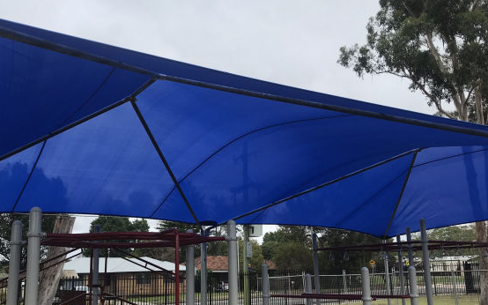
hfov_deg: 53.9
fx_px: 479
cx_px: 223
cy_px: 179
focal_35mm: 36
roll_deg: +1.4
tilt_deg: +10.6
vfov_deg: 35.2
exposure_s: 1/725
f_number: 1.8
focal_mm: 3.99
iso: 20
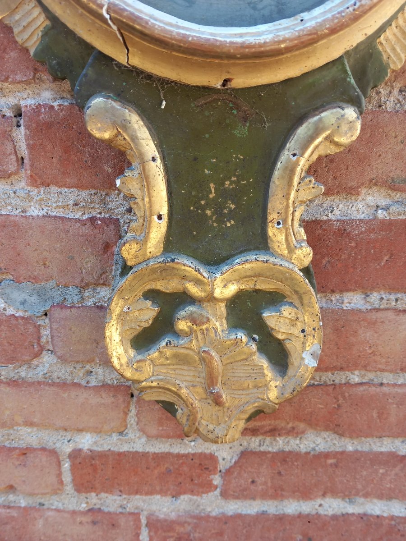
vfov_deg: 65.3
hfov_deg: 51.4
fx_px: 422
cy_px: 270
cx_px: 203
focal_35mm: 27
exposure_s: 1/50
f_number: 1.8
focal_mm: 4
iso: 25
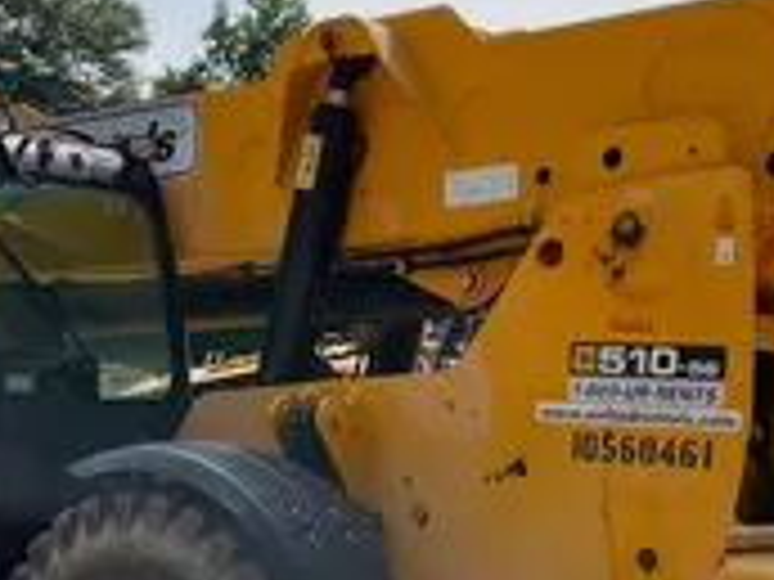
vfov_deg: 17.6
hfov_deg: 23.4
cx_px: 252
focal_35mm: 83
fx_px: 1856
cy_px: 470
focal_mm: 4.2
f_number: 1.6
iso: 32
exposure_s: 1/2564
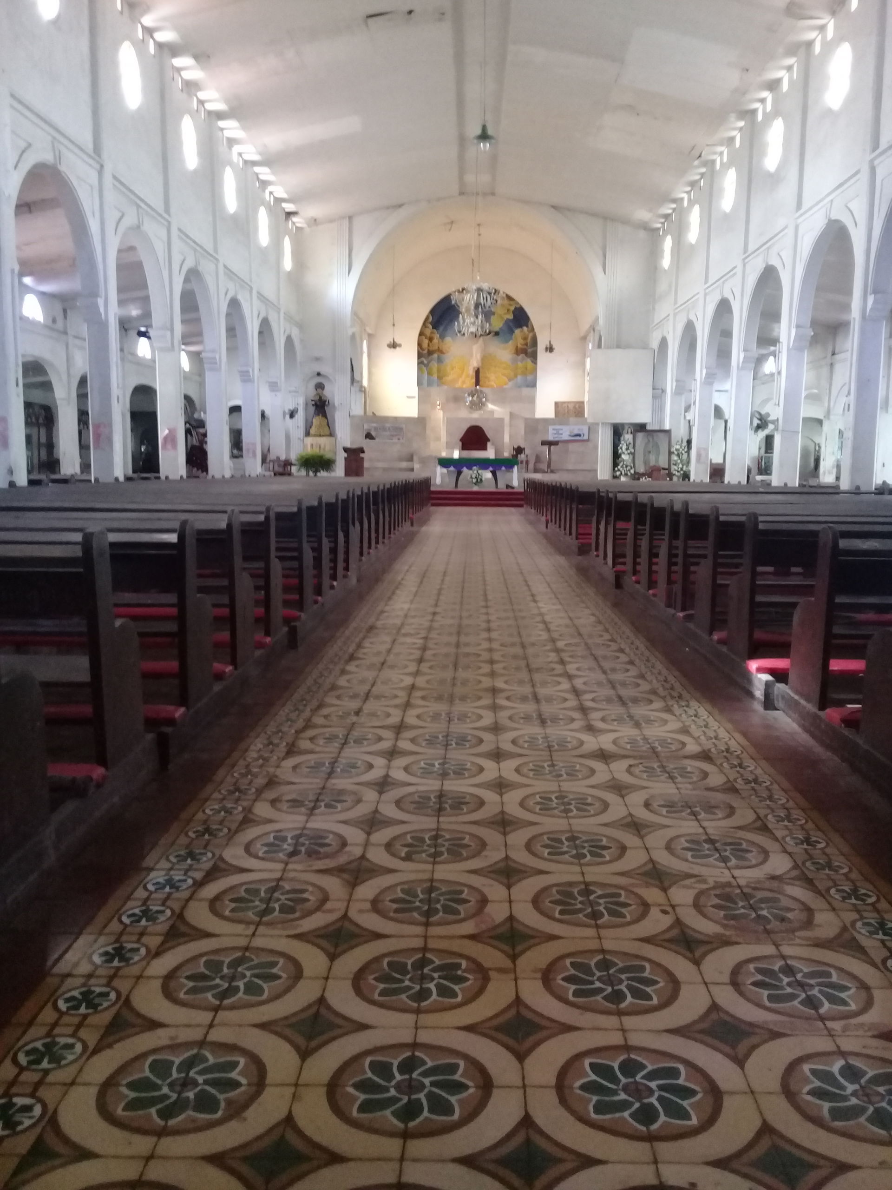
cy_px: 595
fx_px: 1065
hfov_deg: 45.4
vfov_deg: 58.4
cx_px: 446
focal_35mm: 31
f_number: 2.2
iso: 320
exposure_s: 1/17
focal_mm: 3.3
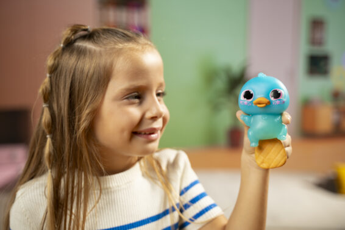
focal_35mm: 47
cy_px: 115
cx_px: 172
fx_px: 450
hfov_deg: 41.9
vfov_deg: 28.6
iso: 250
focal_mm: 47
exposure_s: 1/60
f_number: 2.8
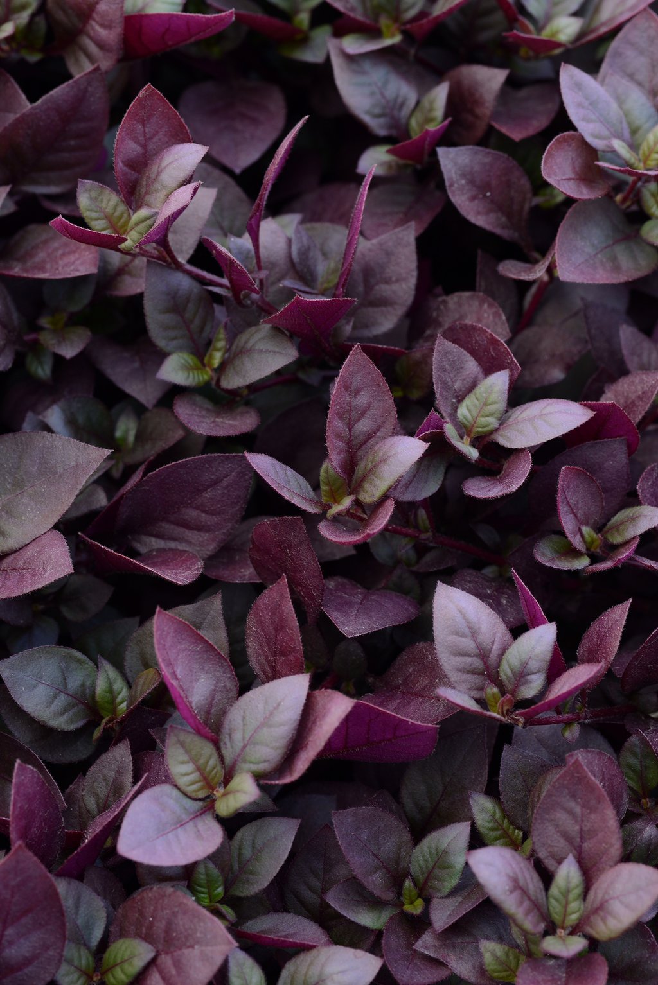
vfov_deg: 19.4
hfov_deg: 13.1
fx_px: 2876
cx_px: 329
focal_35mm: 105
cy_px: 492
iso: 200
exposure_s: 1/25
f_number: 11
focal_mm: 105
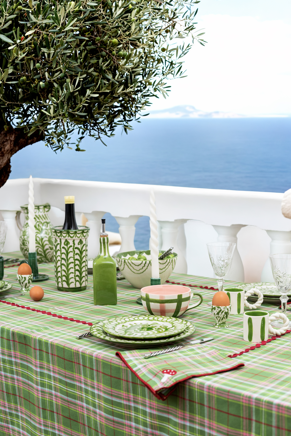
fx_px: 630
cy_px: 214
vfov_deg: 38.2
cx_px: 146
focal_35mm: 52
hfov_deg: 26.0
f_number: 4.5
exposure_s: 1/100
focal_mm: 51
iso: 500
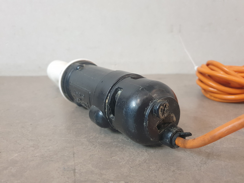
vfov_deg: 53.1
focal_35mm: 26
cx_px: 122
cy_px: 92
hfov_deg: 67.3
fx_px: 183
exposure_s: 1/50
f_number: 1.5
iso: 250
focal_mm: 4.3
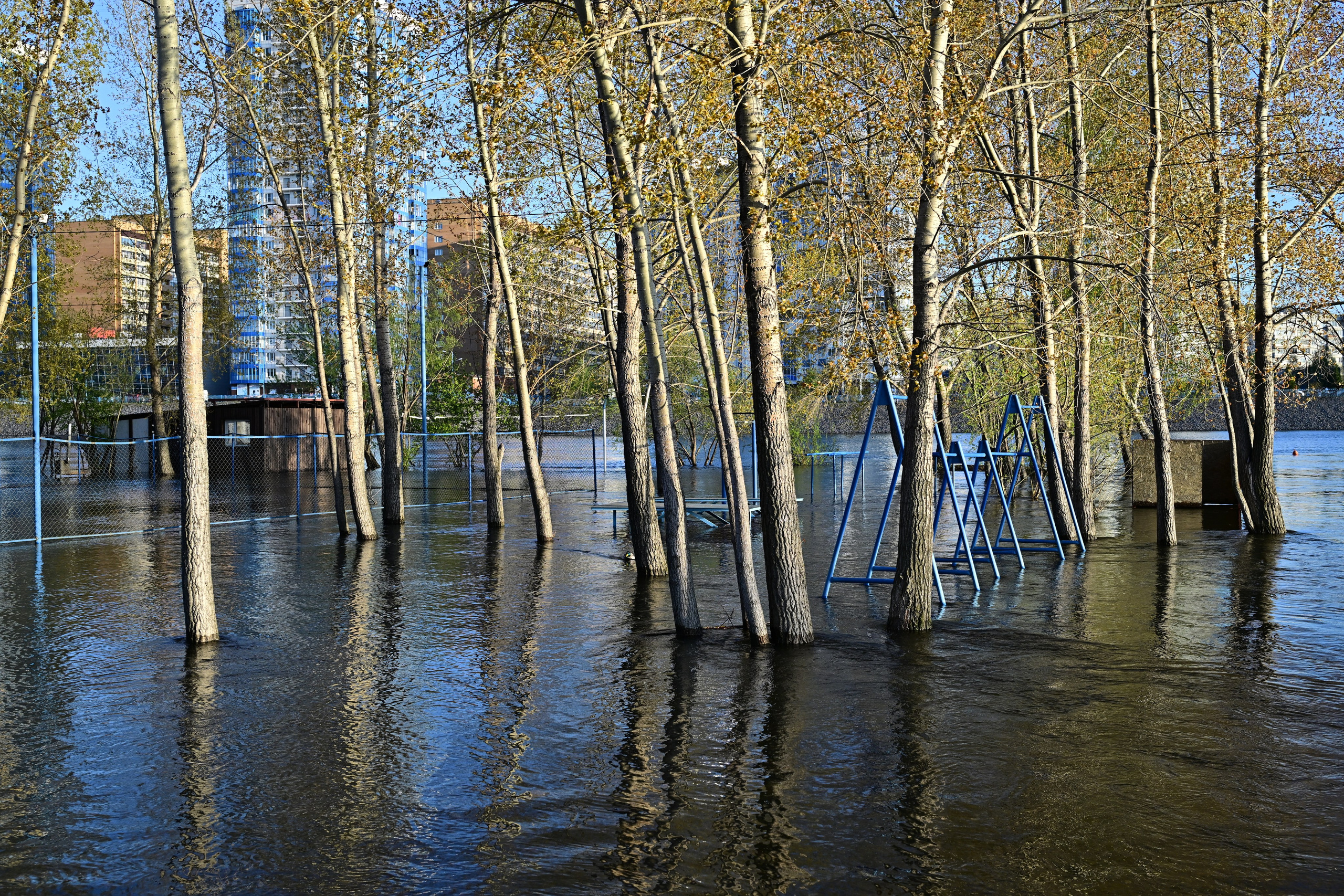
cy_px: 448
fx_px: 1493
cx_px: 672
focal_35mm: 40
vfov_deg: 33.4
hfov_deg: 48.5
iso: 320
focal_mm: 40
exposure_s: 1/400
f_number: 7.1
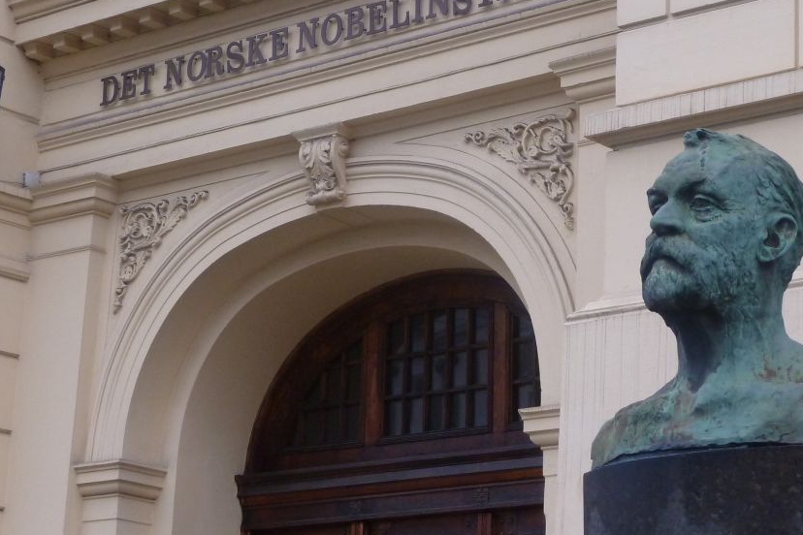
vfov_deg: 14.4
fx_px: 2119
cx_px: 550
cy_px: 168
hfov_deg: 21.4
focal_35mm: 95
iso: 250
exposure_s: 1/40
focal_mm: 10.3
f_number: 4
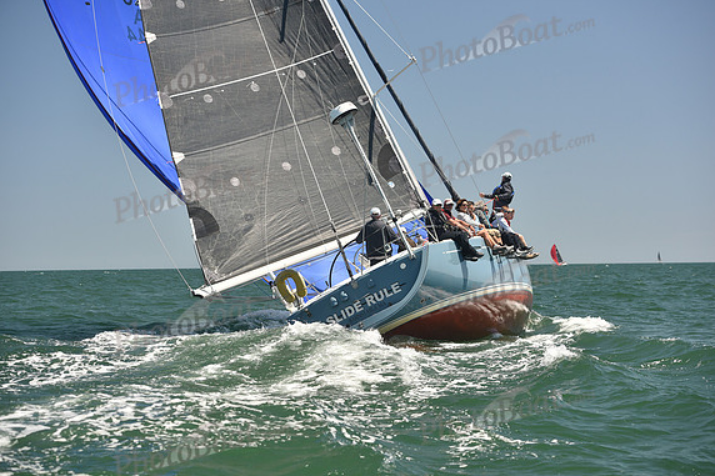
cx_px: 355
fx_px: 1410
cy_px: 238
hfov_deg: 28.5
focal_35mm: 71
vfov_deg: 19.2
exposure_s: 1/800
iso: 250
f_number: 4.5
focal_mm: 70
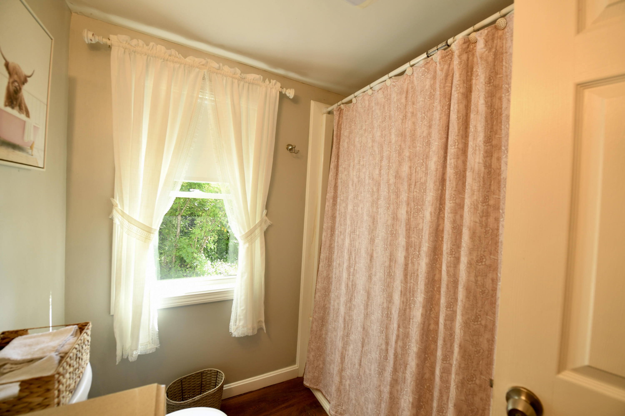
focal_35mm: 14
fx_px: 243
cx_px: 312
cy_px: 208
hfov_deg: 104.3
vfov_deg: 81.2
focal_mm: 14
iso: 400
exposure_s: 1/80
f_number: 5
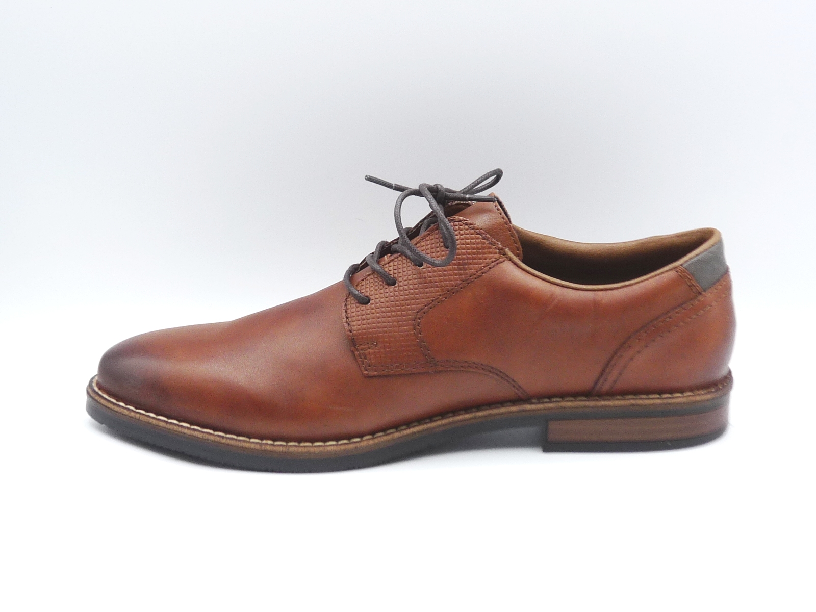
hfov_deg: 42.9
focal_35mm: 44
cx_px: 408
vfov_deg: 32.9
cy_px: 306
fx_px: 1037
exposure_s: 1/125
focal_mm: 4.8
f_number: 4
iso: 100
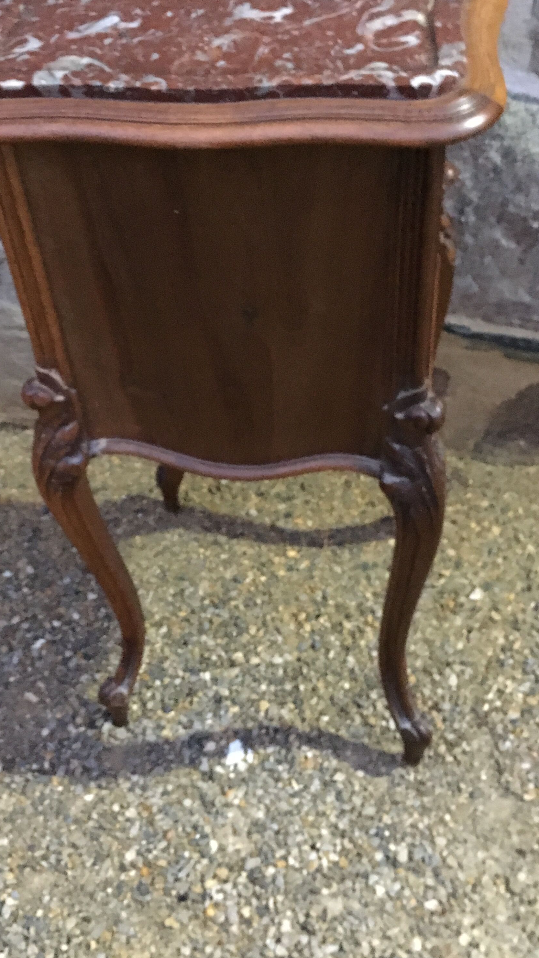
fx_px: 1093
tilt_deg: -46.6
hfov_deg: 27.5
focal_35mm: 43
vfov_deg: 47.4
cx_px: 160
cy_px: 484
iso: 500
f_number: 2.2
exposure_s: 1/17
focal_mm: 4.15
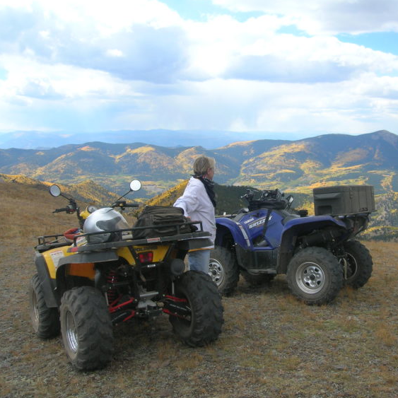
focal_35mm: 41
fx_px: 533
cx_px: 247
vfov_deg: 40.9
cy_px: 197
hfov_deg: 40.7
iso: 50
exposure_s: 1/265
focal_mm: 5.7
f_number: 4.9
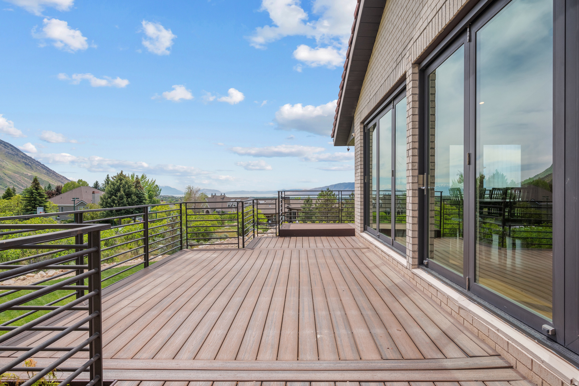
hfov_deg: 82.6
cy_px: 193
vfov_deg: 60.7
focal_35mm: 20
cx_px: 290
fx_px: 330
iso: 800
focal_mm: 20.5
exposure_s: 1/200
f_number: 8
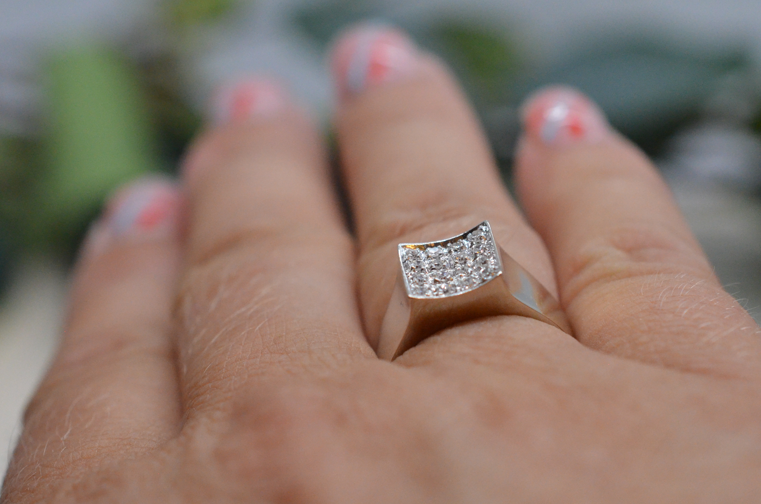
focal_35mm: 81
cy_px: 259
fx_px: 1709
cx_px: 468
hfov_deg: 25.0
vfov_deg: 16.8
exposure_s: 1/2000
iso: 3200
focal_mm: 40
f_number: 5.6
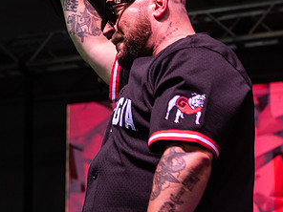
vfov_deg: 11.7
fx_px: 1038
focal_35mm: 127
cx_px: 86
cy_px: 84
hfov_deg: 15.5
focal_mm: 58
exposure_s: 1/250
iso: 2000
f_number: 4
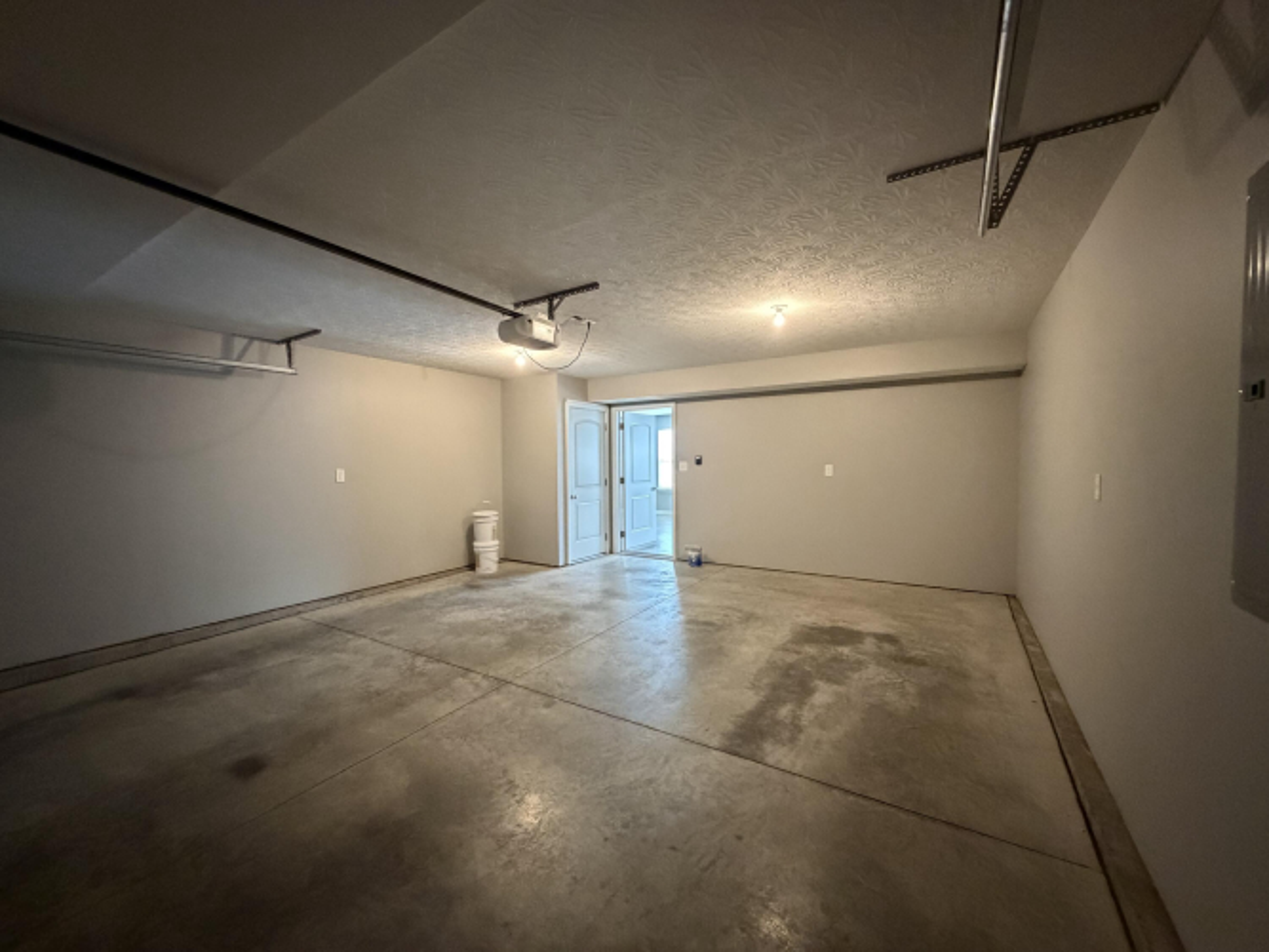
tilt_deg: -1.7
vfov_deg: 85.7
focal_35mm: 14
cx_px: 634
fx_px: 513
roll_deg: +1.6
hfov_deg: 102.1
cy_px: 476
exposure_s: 1/60
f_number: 2.2
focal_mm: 2.22
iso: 1250
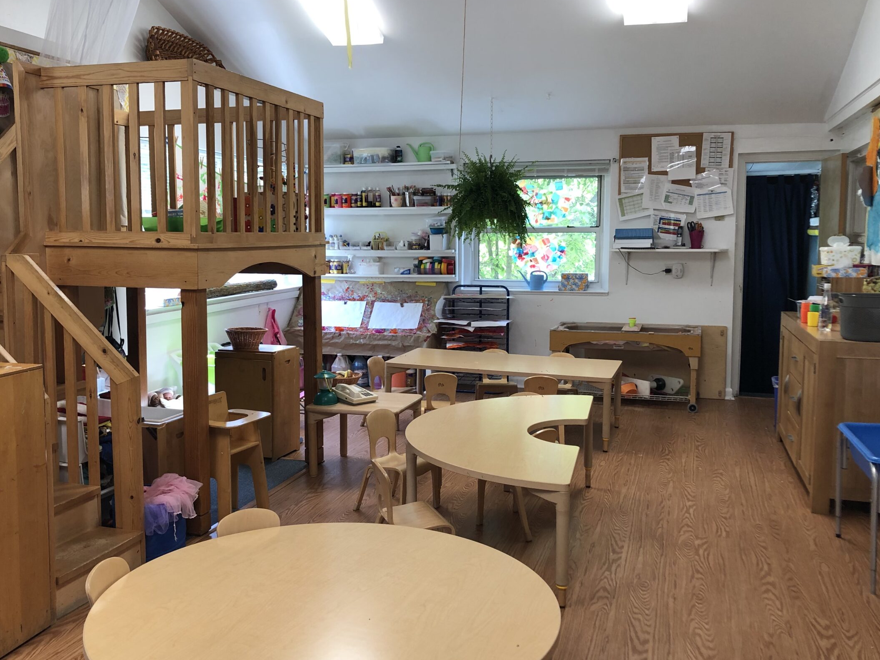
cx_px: 420
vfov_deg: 41.8
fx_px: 864
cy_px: 328
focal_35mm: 34
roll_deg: -0.4
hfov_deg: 53.9
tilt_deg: -6.4
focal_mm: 3.99
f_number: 1.8
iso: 25
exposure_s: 1/40
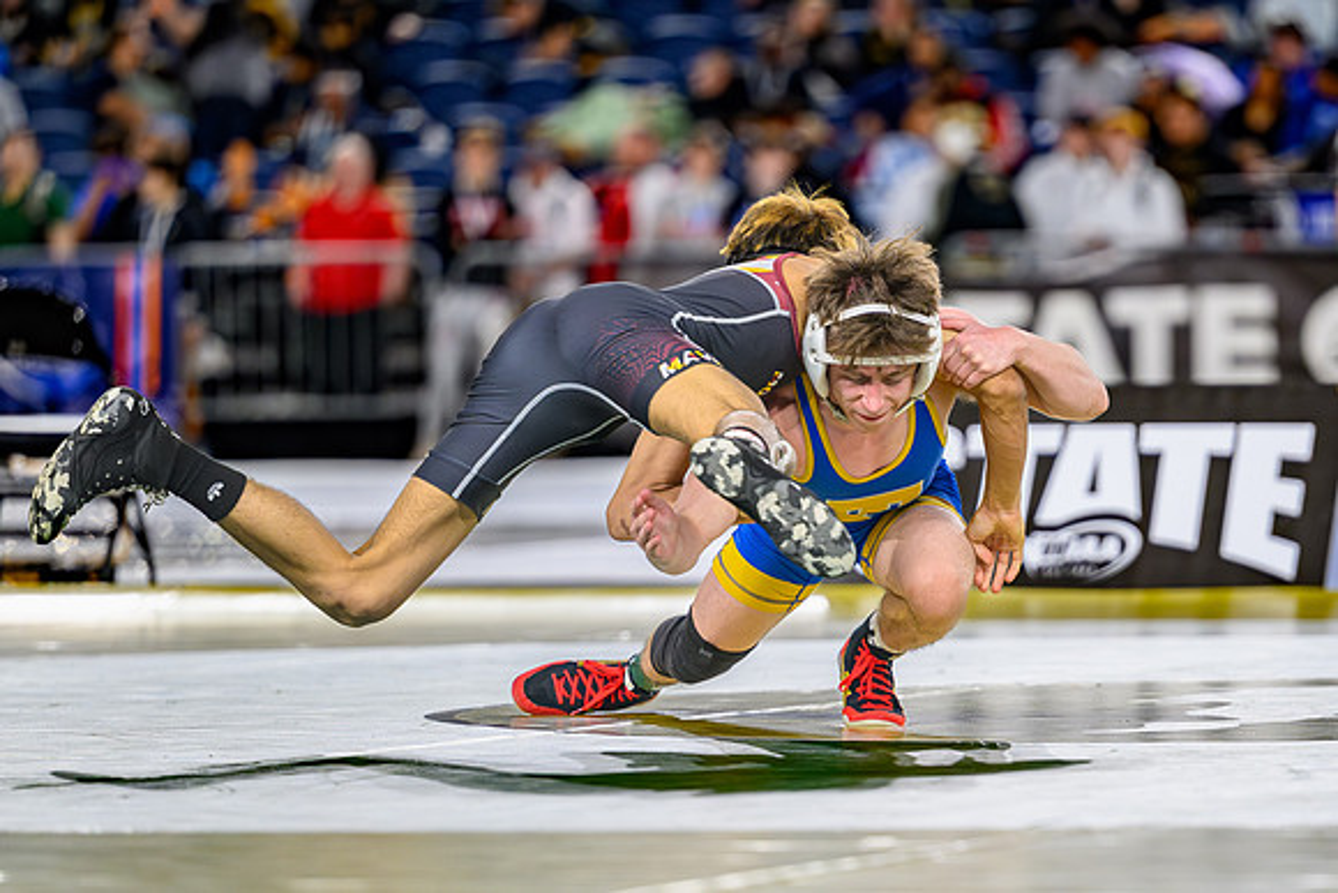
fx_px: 11149
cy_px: 546
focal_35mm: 300
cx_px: 769
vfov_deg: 4.6
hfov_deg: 6.9
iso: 2000
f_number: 2.8
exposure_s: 1/800
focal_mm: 180
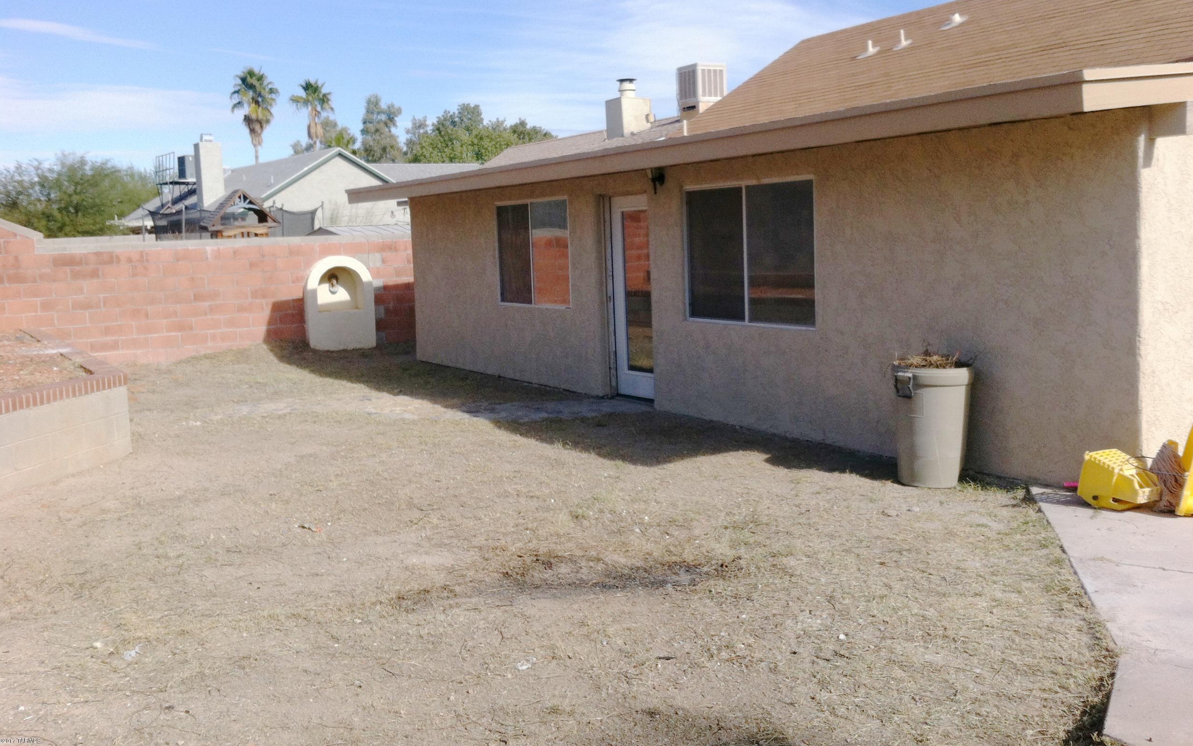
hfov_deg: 51.5
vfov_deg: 33.5
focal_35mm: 38
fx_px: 1235
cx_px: 608
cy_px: 312
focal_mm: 3.85
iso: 80
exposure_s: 1/1207
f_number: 2.8
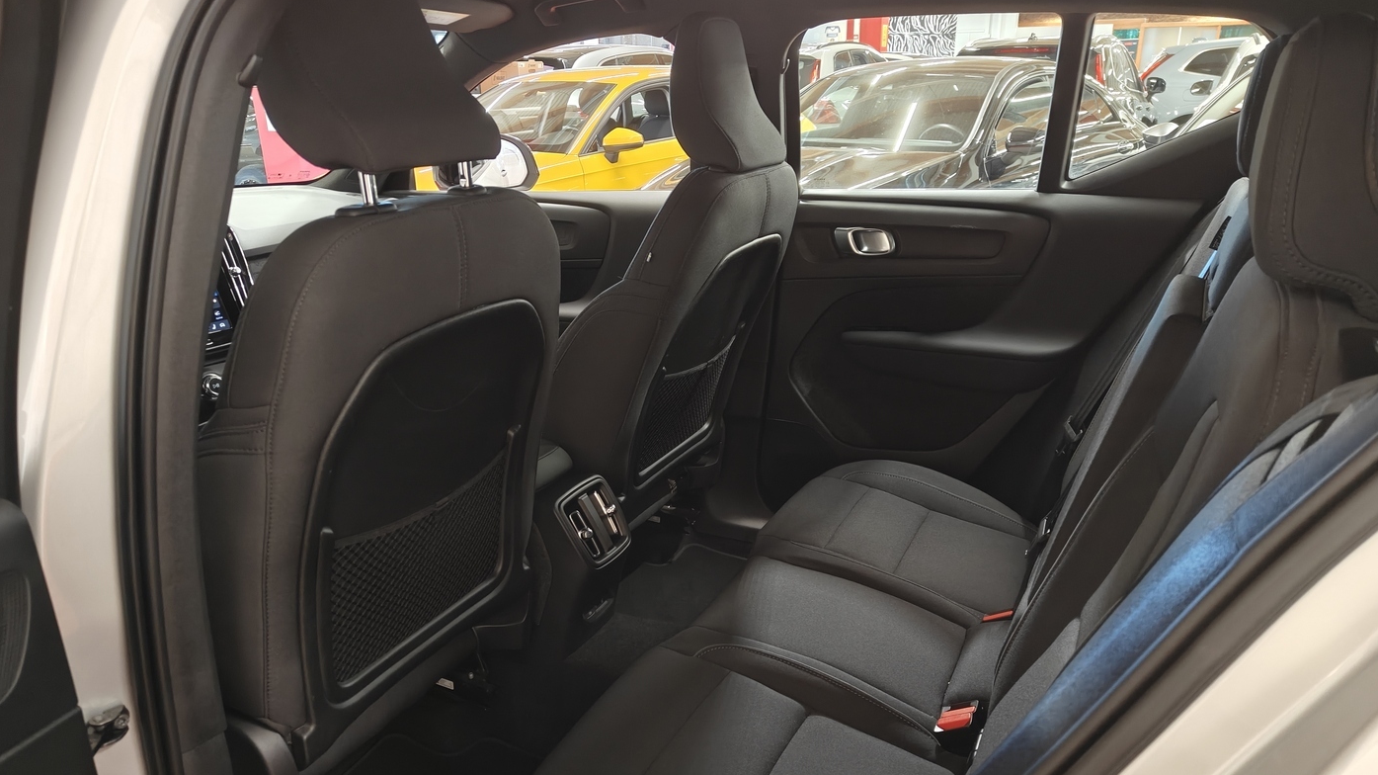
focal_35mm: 27
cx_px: 699
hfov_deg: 69.9
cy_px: 481
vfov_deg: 42.6
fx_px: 986
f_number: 1.8
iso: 160
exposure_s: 1/33
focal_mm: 5.59
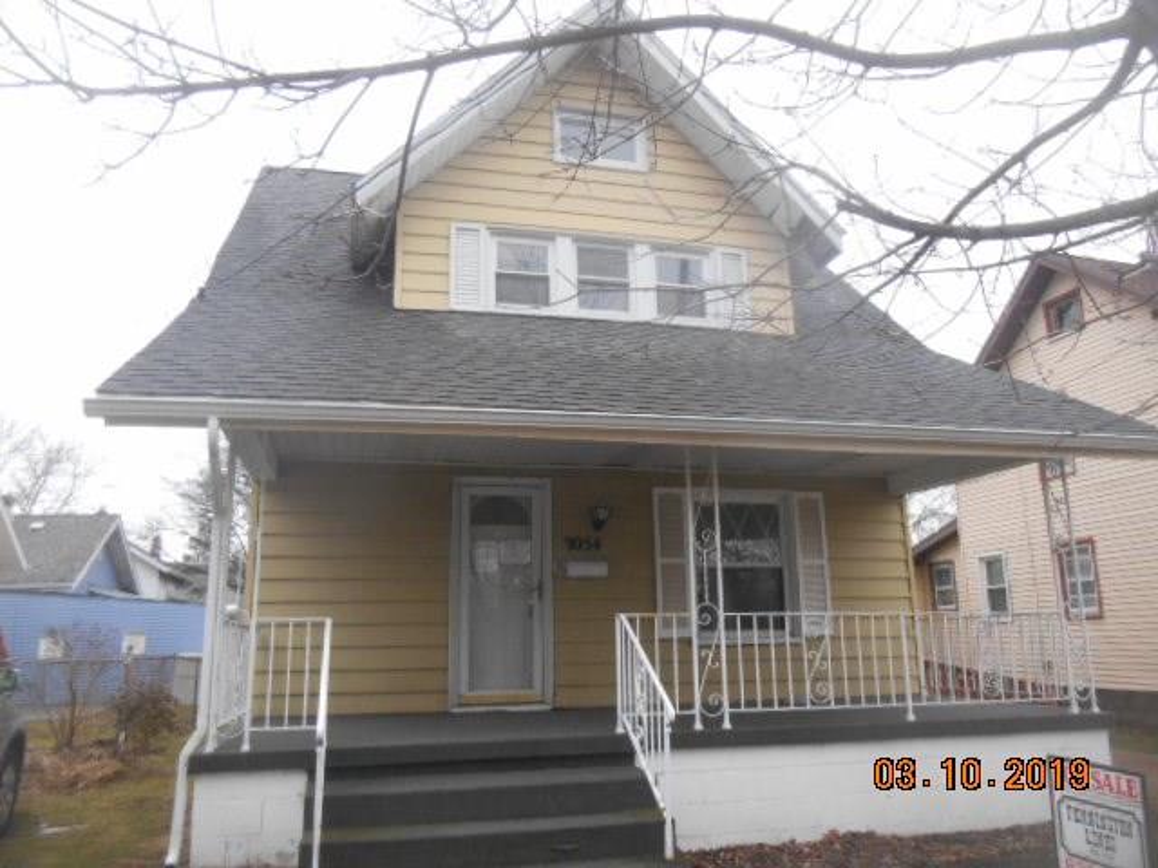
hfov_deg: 67.3
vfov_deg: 53.1
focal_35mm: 26
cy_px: 434
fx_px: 870
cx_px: 579
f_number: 3.4
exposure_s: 1/250
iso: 320
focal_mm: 4.7
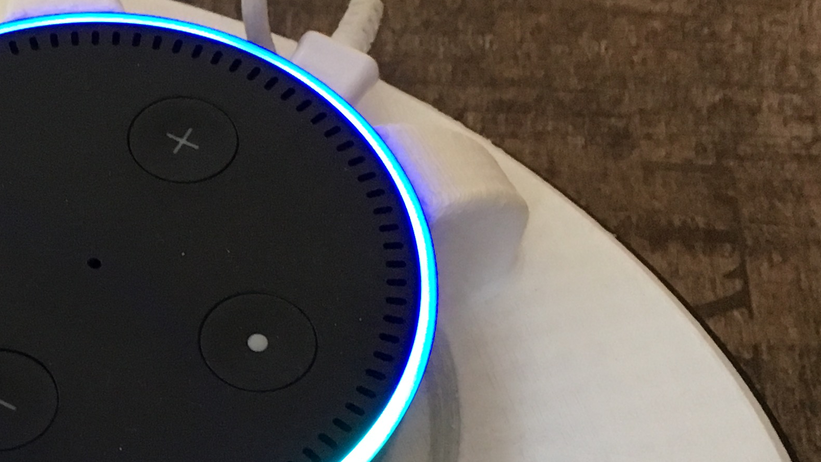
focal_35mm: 81
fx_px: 1763
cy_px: 429
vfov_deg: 14.7
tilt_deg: -58.6
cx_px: 32
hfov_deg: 25.1
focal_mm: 4.15
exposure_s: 1/33
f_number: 2.2
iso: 200
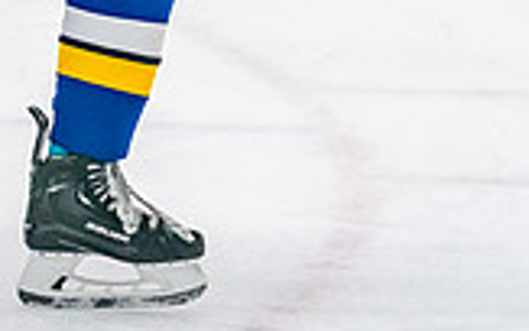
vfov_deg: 5.1
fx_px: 3663
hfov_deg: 8.0
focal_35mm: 254
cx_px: -389
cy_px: -213
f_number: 2.8
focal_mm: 70
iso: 3200
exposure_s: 1/1250
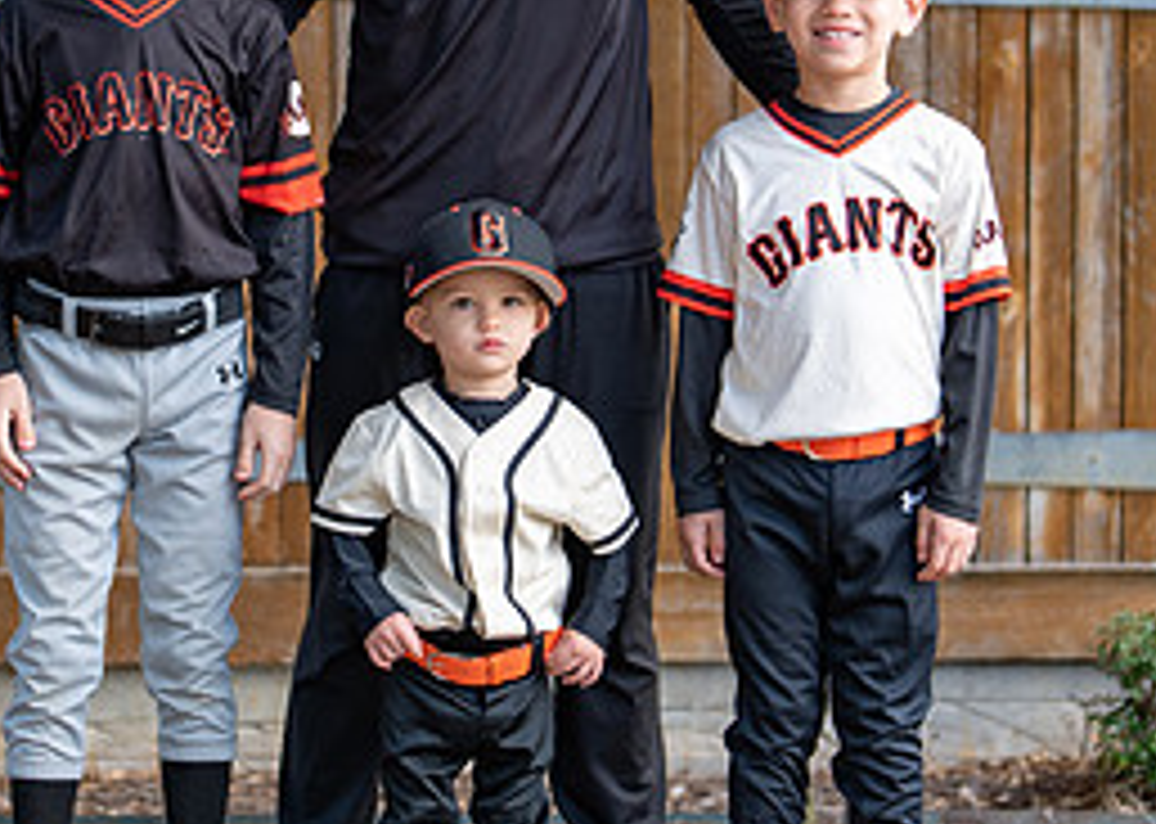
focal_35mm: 141
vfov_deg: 10.2
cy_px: 196
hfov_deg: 14.2
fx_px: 4624
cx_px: 444
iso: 100
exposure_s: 1/400
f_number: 1.2
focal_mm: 50
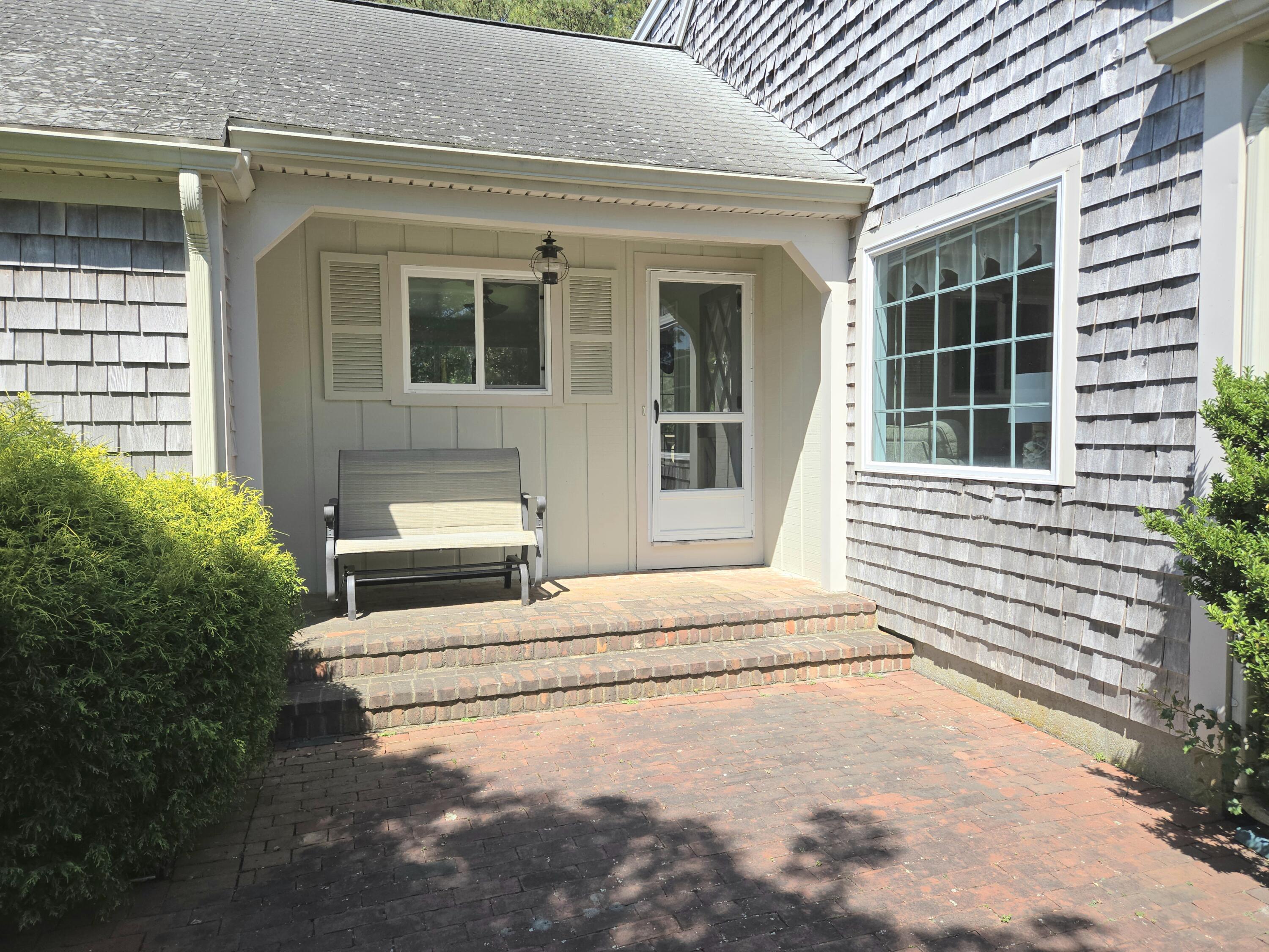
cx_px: 634
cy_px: 476
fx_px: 843
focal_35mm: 23
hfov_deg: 73.9
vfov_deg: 58.9
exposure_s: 1/1111
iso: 25
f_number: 1.8
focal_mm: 5.4
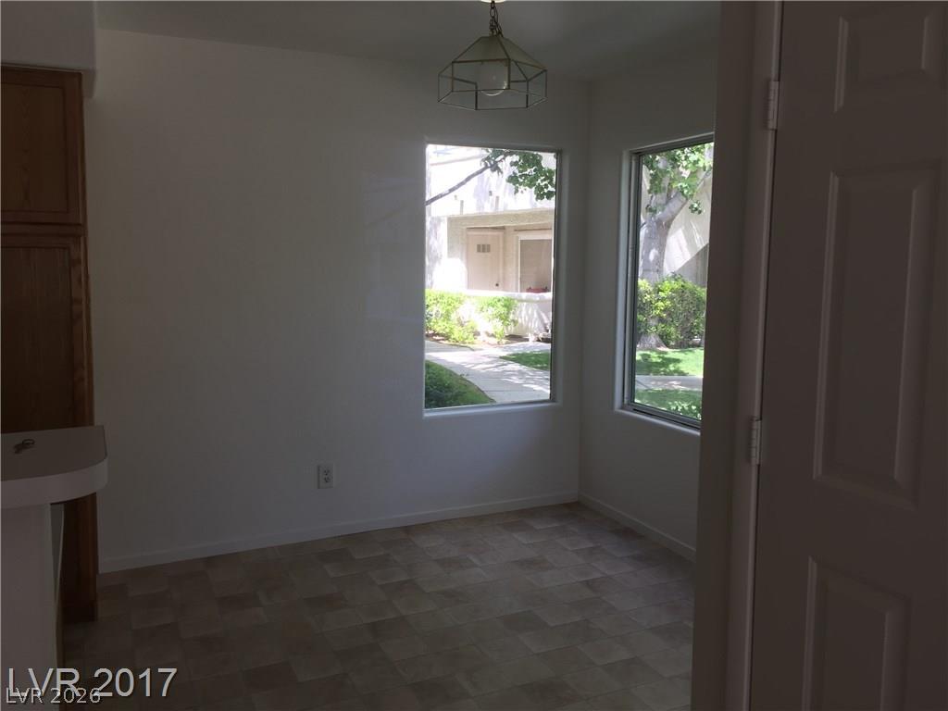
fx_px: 794
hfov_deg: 61.7
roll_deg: +0.9
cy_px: 356
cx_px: 474
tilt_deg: -6.9
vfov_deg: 48.2
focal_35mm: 29
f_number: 2.2
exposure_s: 1/120
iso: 32
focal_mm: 4.15
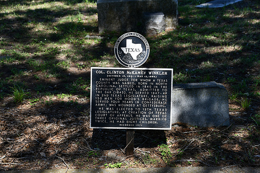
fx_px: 607
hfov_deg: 24.2
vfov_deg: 16.3
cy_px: 86
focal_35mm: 84
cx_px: 130
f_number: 8
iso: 180
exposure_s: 1/250
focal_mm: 56
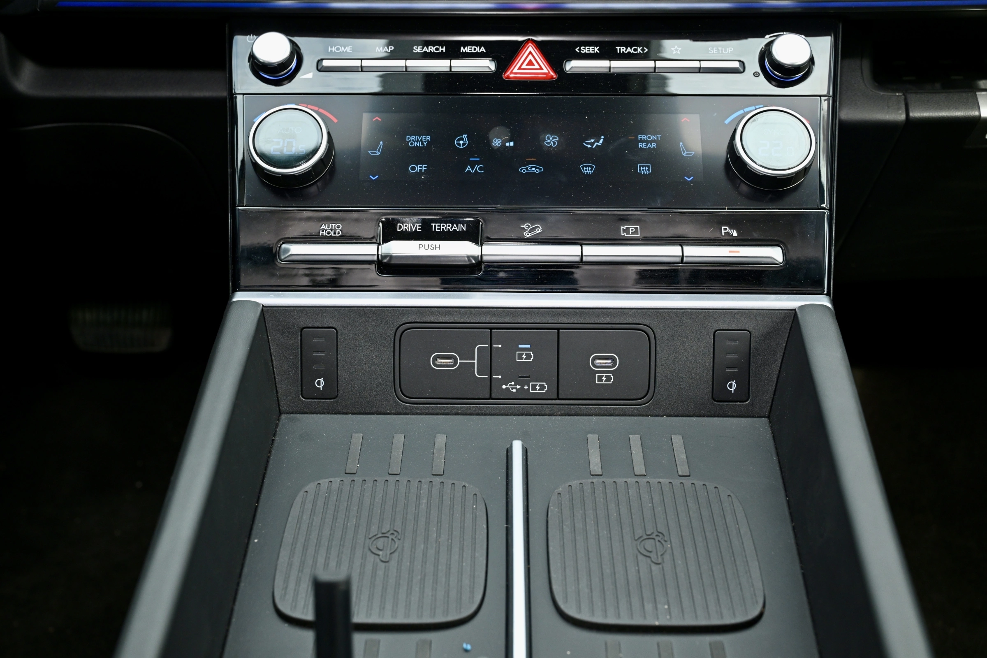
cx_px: 494
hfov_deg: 48.5
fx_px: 1097
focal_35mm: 40
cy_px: 329
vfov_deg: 33.4
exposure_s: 1/200
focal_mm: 40
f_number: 7.1
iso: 640
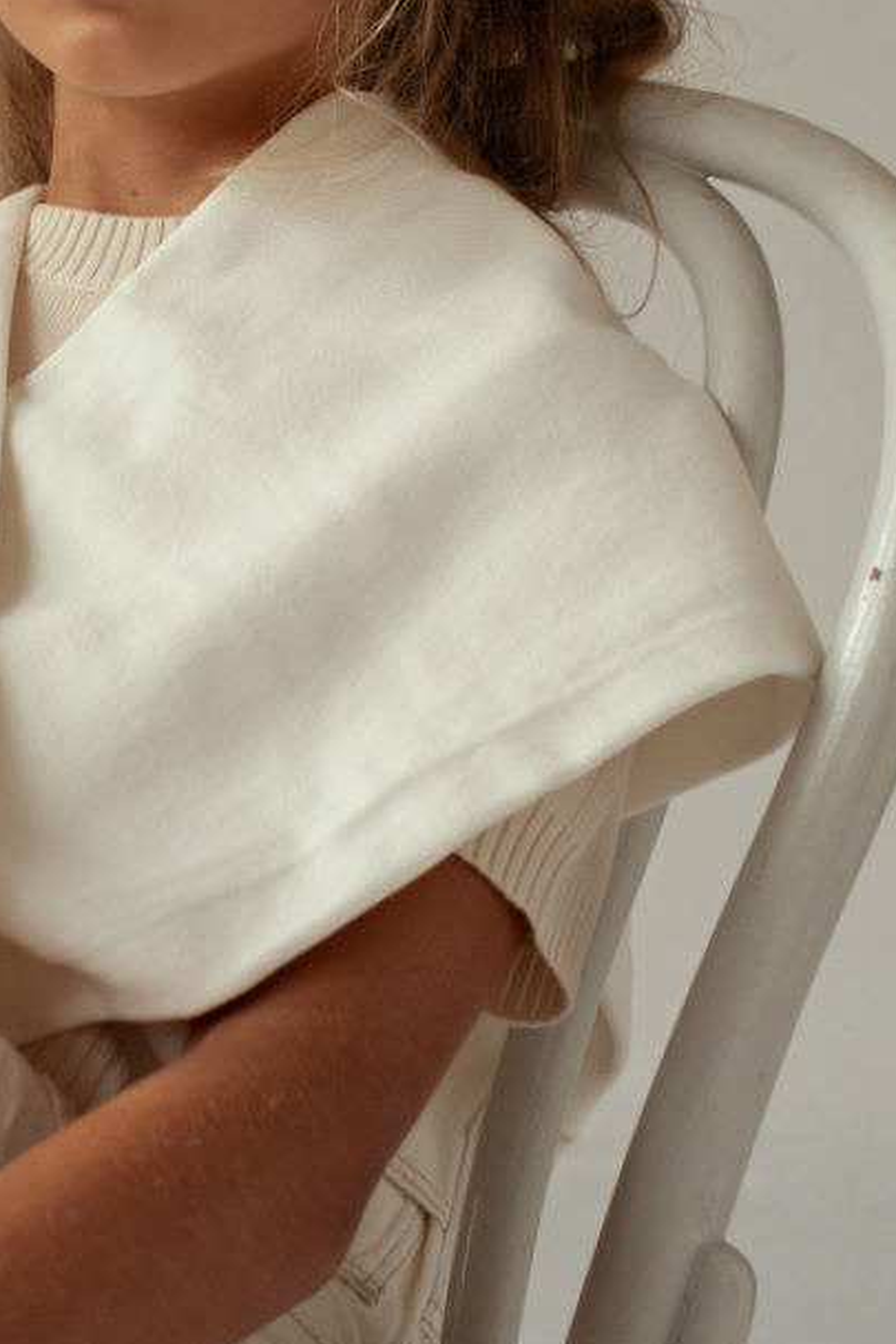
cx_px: 64
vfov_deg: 20.6
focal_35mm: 99
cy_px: 529
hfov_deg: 13.7
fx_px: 3694
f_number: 7.1
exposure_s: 1/100
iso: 800
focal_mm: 50
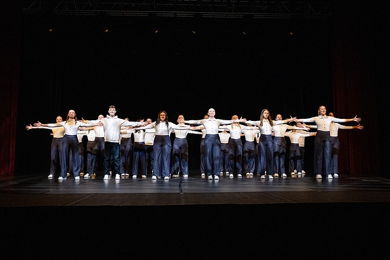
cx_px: 201
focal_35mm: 35
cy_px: 123
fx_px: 378
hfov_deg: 54.5
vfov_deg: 37.9
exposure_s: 1/500
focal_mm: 28
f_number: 4
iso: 4000
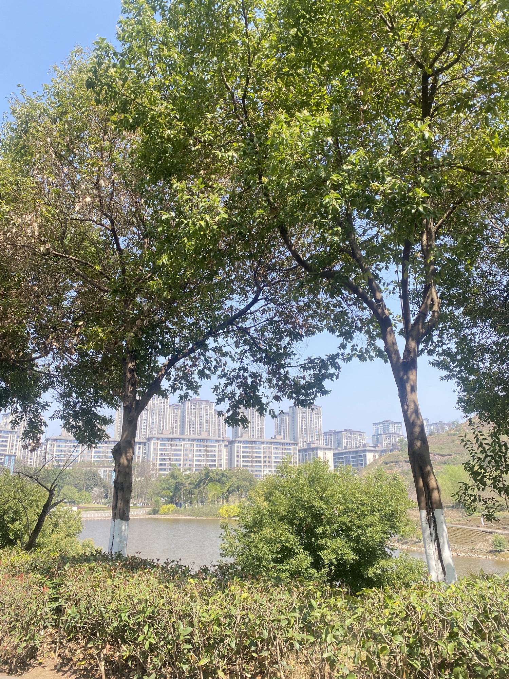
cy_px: 340
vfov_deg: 67.3
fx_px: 510
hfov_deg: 53.1
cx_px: 254
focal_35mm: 26
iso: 32
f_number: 1.8
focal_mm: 4.25
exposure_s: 1/633
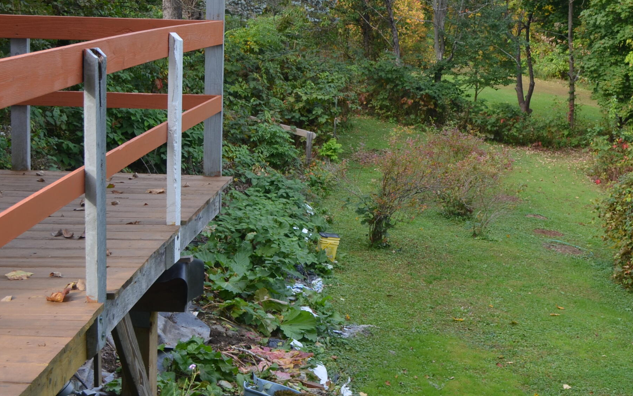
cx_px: 457
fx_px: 966
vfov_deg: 22.9
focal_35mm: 56
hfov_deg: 35.6
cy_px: 98
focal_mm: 22
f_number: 5.6
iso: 200
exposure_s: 1/125
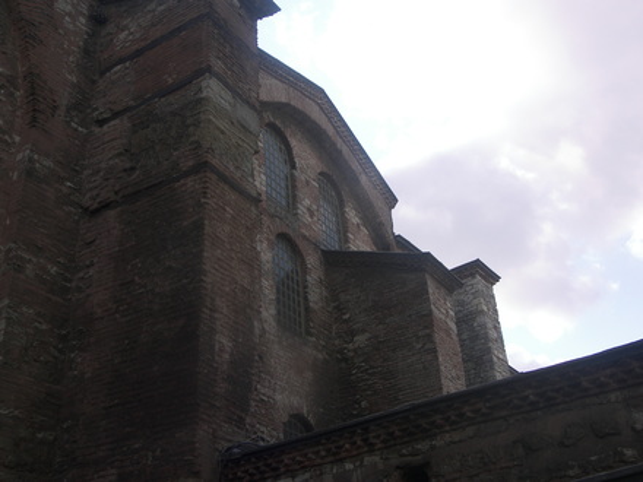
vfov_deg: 32.2
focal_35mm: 45
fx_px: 836
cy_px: 241
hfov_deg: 42.1
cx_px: 322
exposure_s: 1/400
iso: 50
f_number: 3.6
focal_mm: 9.5
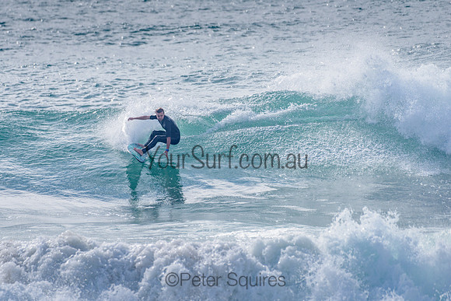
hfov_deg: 3.4
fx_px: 7671
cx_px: 175
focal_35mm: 612
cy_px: 136
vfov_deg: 2.2
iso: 100
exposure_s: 1/2000
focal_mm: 500
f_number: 5.6
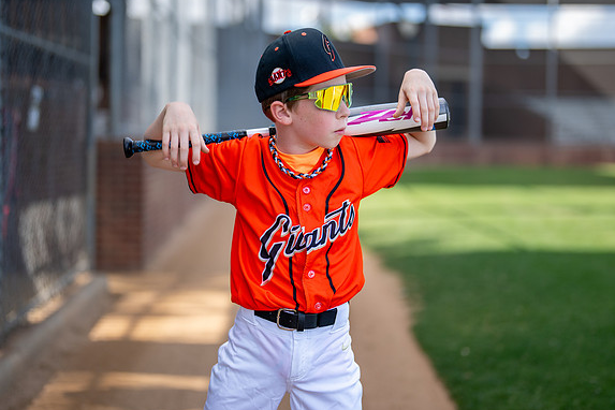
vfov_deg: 23.4
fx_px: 991
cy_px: 192
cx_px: 303
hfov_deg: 34.5
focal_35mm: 58
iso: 125
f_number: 1.2
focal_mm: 50
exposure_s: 1/2500
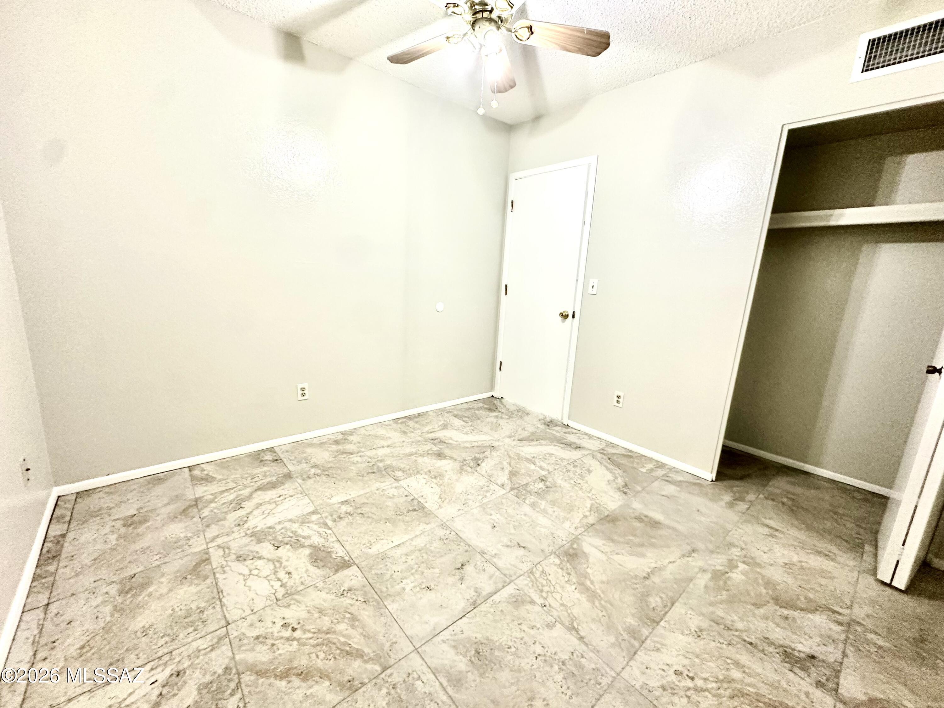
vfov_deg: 85.7
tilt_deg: -11.6
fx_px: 382
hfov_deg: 102.1
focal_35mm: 14
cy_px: 354
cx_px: 472
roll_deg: -3.6
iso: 320
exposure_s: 1/60
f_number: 2.2
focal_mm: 2.22
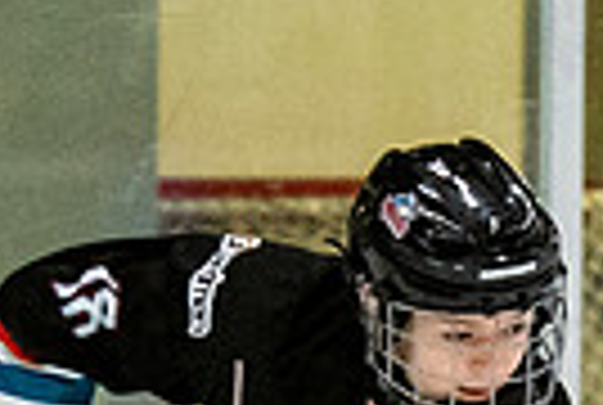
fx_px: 23015
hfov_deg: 1.5
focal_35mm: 1371
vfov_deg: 1.0
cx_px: 730
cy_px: 668
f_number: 2.8
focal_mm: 112
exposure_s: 1/640
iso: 1600
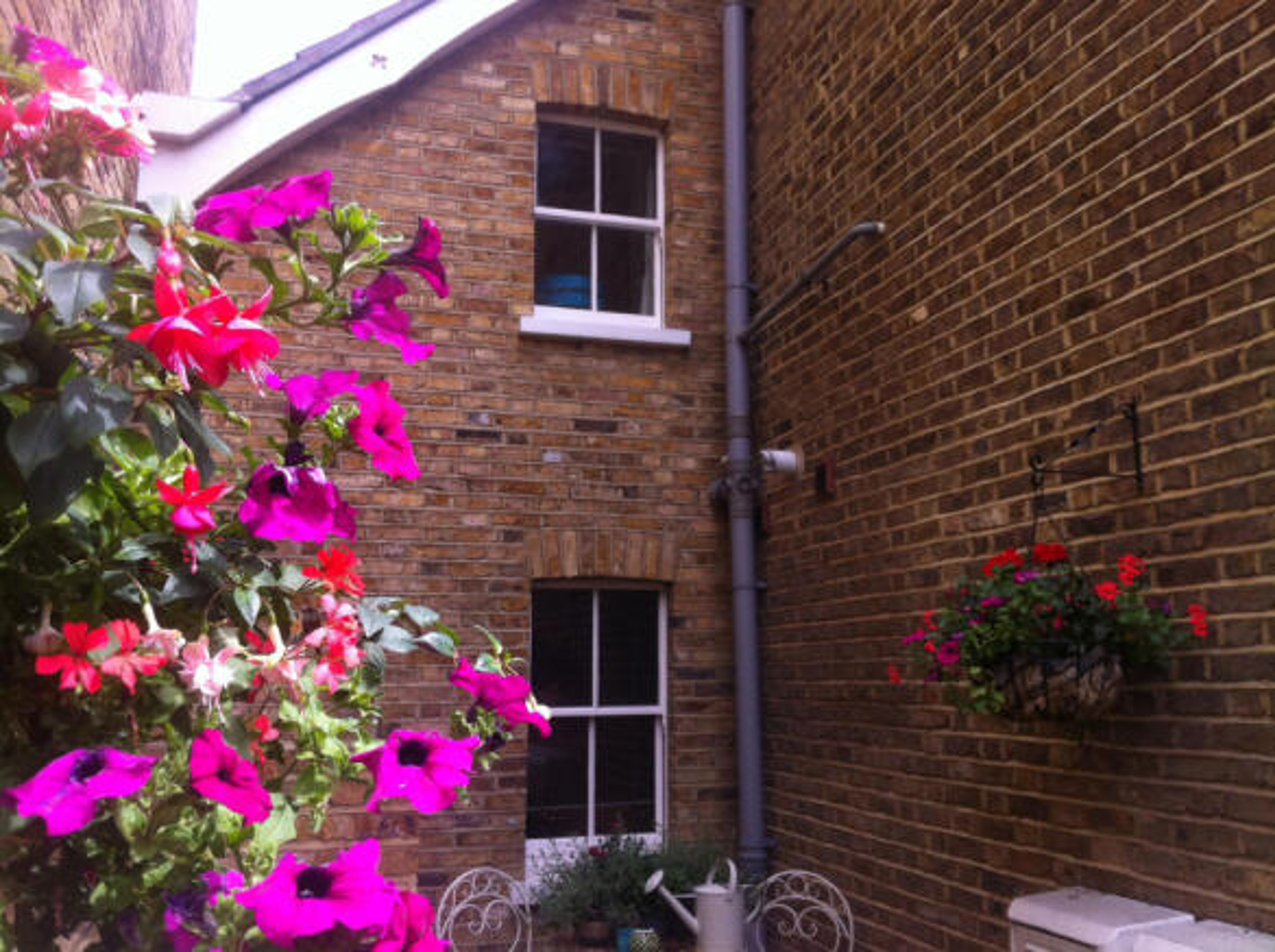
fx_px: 1287
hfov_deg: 52.7
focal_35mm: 35
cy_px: 476
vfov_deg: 40.6
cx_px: 638
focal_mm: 3.85
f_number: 2.8
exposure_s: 1/331
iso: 80
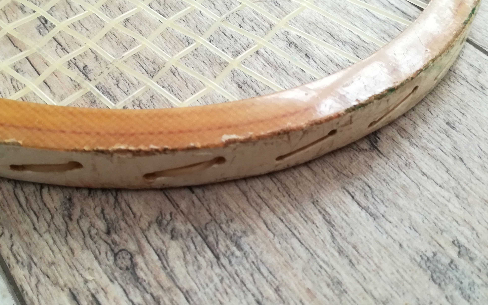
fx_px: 519
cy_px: 134
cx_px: 244
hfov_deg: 50.4
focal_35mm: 39
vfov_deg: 32.7
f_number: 2.2
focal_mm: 3.83
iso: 200
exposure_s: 1/33.3
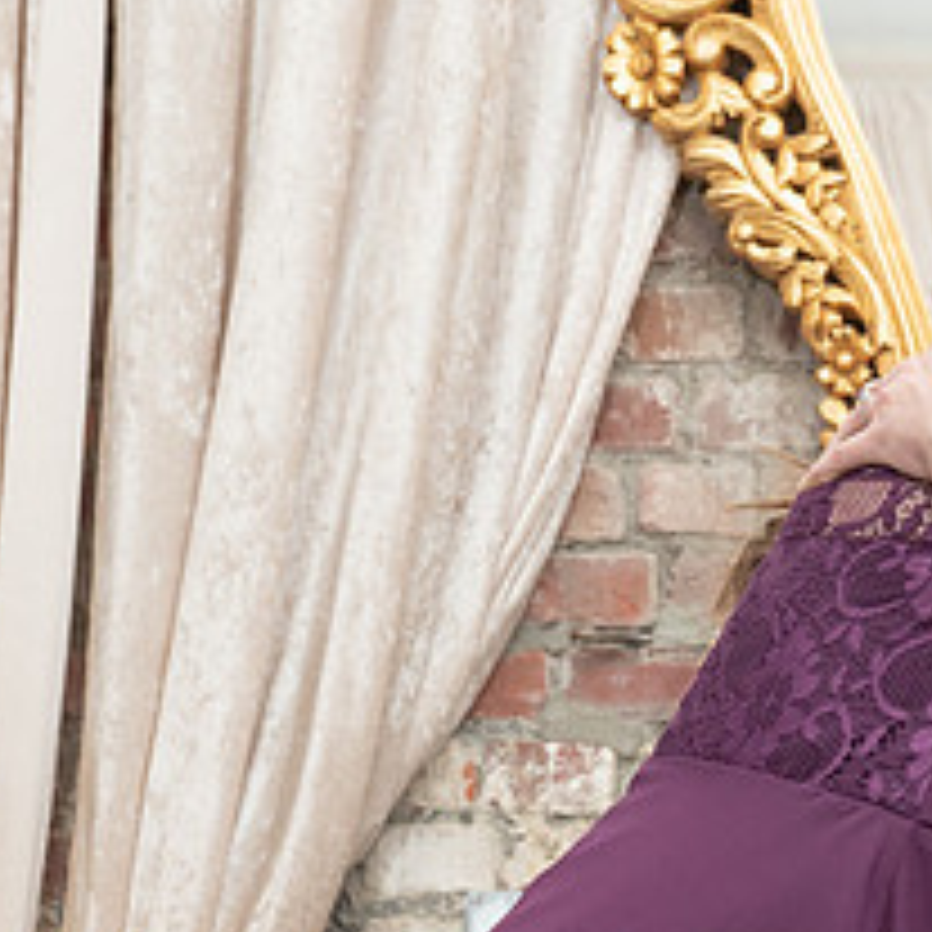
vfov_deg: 13.1
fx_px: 3990
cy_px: 1022
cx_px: 1172
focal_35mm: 131
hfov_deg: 12.9
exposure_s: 1/200
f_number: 5.6
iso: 1000
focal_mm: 36
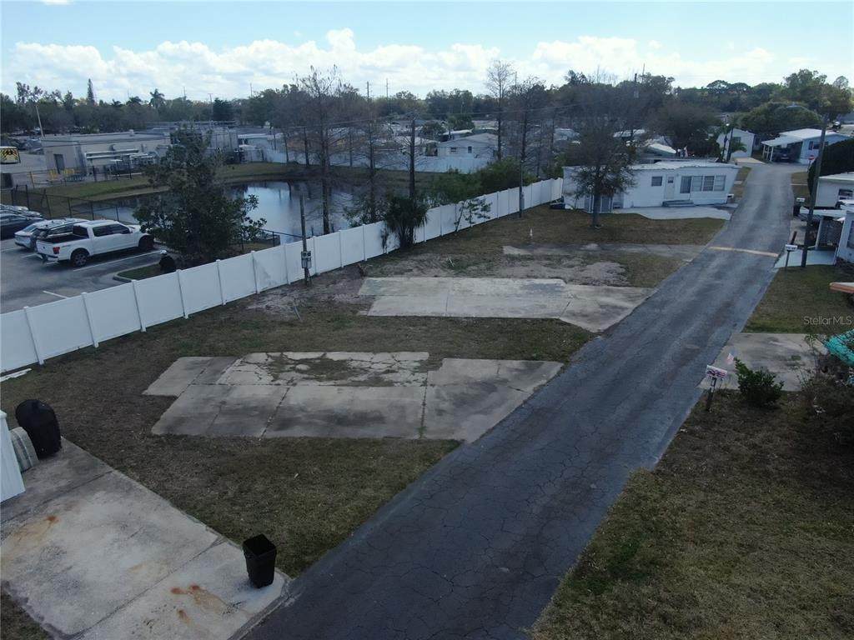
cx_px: 427
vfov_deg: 56.8
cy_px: 320
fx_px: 592
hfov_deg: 71.6
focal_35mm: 24
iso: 400
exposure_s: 1/4000
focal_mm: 4.39
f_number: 2.8
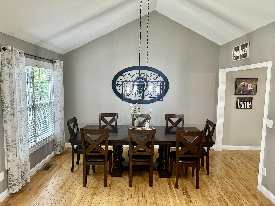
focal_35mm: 24
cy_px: 103
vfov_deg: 56.8
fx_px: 191
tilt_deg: -4.9
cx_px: 138
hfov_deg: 71.6
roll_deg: -2.2
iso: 400
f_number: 1.78
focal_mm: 6.86
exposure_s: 1/60
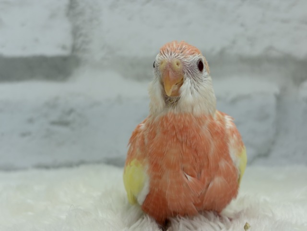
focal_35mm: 52
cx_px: 154
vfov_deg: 28.0
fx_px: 461
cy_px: 116
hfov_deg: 36.8
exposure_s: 1/100
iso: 64
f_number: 1.6
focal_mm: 5.96
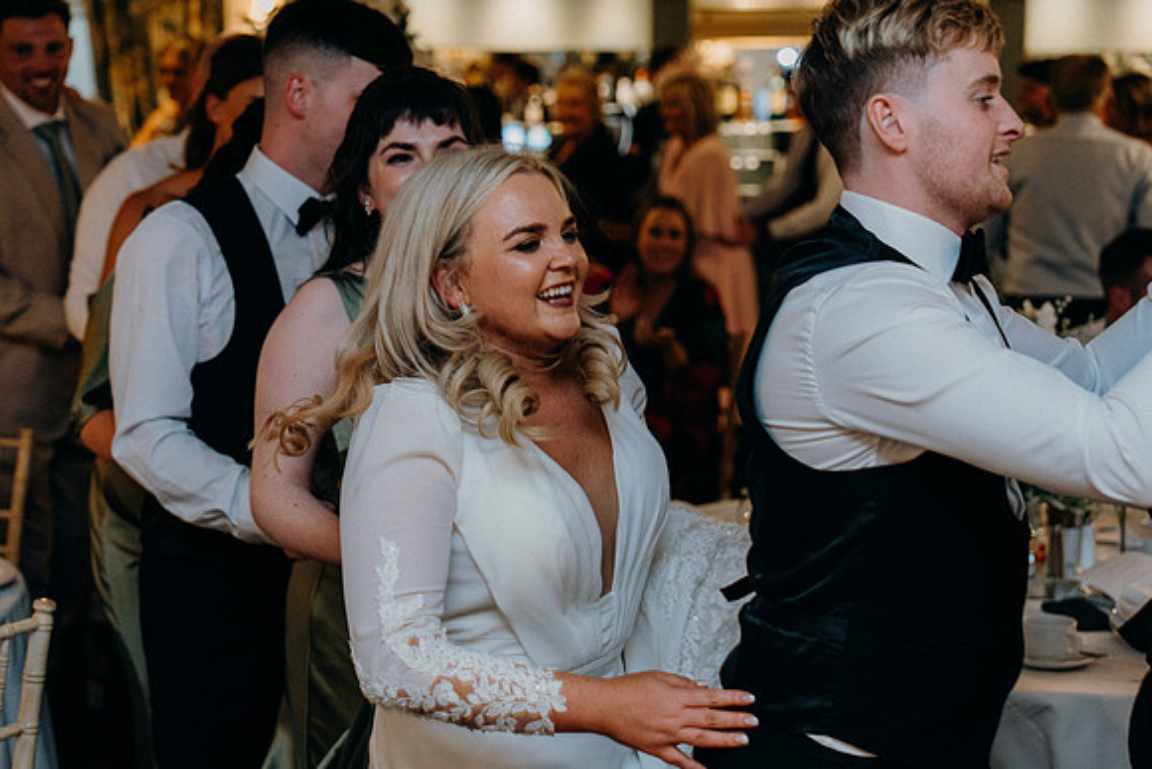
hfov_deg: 28.8
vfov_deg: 19.5
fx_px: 2240
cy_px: 384
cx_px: 576
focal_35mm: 70
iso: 2500
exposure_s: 1/160
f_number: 3.5
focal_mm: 70
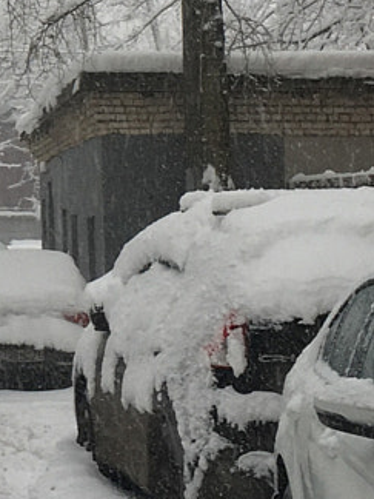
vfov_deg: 13.4
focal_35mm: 143
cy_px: -105
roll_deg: +1.2
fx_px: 2060
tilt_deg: +8.4
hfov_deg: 10.0
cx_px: -188
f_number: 2.2
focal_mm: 4.15
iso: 25
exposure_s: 1/125
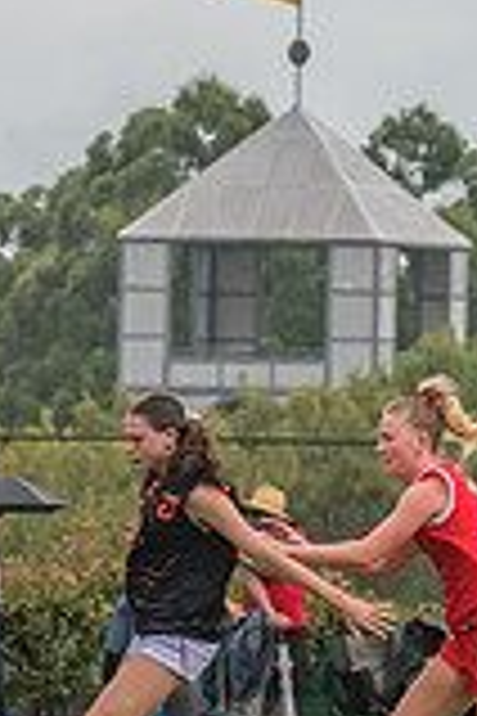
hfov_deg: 1.1
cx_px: 26
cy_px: 435
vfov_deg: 1.7
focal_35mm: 1250
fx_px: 24842
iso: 800
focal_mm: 170
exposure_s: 1/1250
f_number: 8
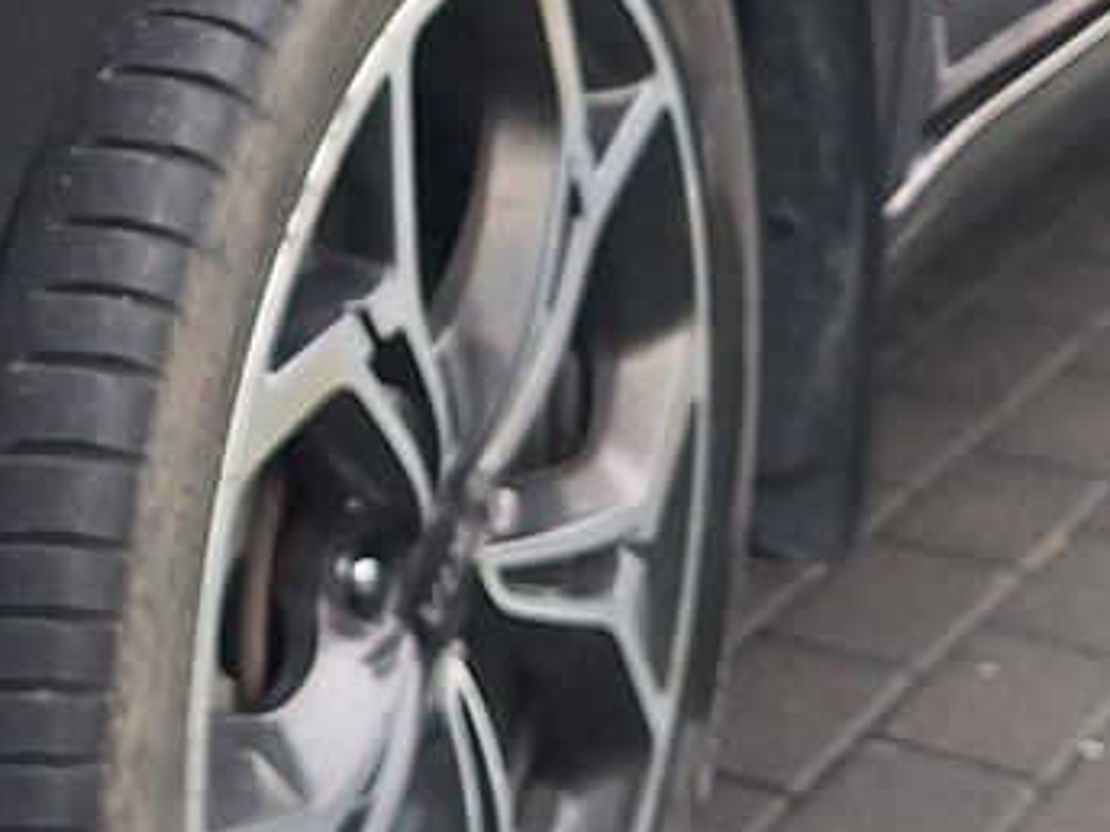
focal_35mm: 107
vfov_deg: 13.2
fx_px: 3431
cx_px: -471
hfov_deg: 16.9
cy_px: -319
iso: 40
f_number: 1.8
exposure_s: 1/660
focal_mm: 5.54
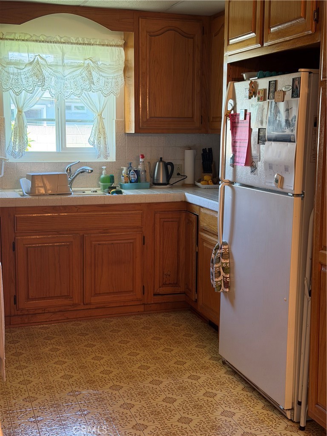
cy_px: 218
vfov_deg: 39.7
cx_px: 164
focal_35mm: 48
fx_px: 605
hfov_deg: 30.3
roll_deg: -0.5
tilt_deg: -8.0
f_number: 1.78
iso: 320
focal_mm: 6.76
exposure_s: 1/120
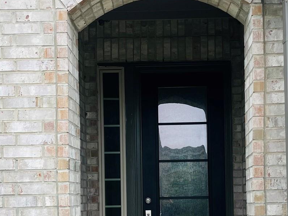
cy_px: 186
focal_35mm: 64
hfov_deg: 30.3
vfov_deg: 22.5
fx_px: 532
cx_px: 156
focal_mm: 5.1
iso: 32
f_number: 1.6
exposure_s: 1/195
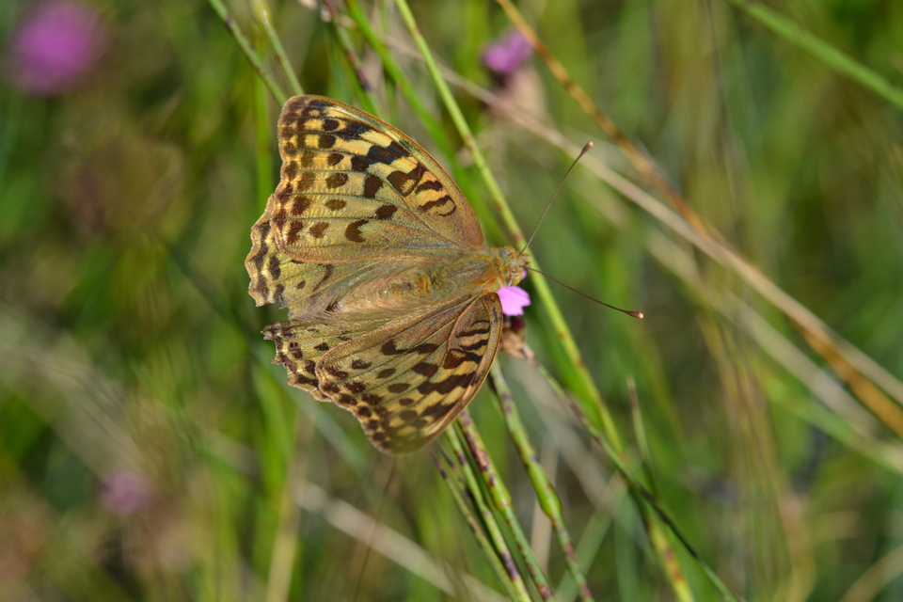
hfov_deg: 7.4
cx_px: 452
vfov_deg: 5.0
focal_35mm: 278
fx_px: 6960
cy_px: 301
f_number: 5.6
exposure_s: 1/1250
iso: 400
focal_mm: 185
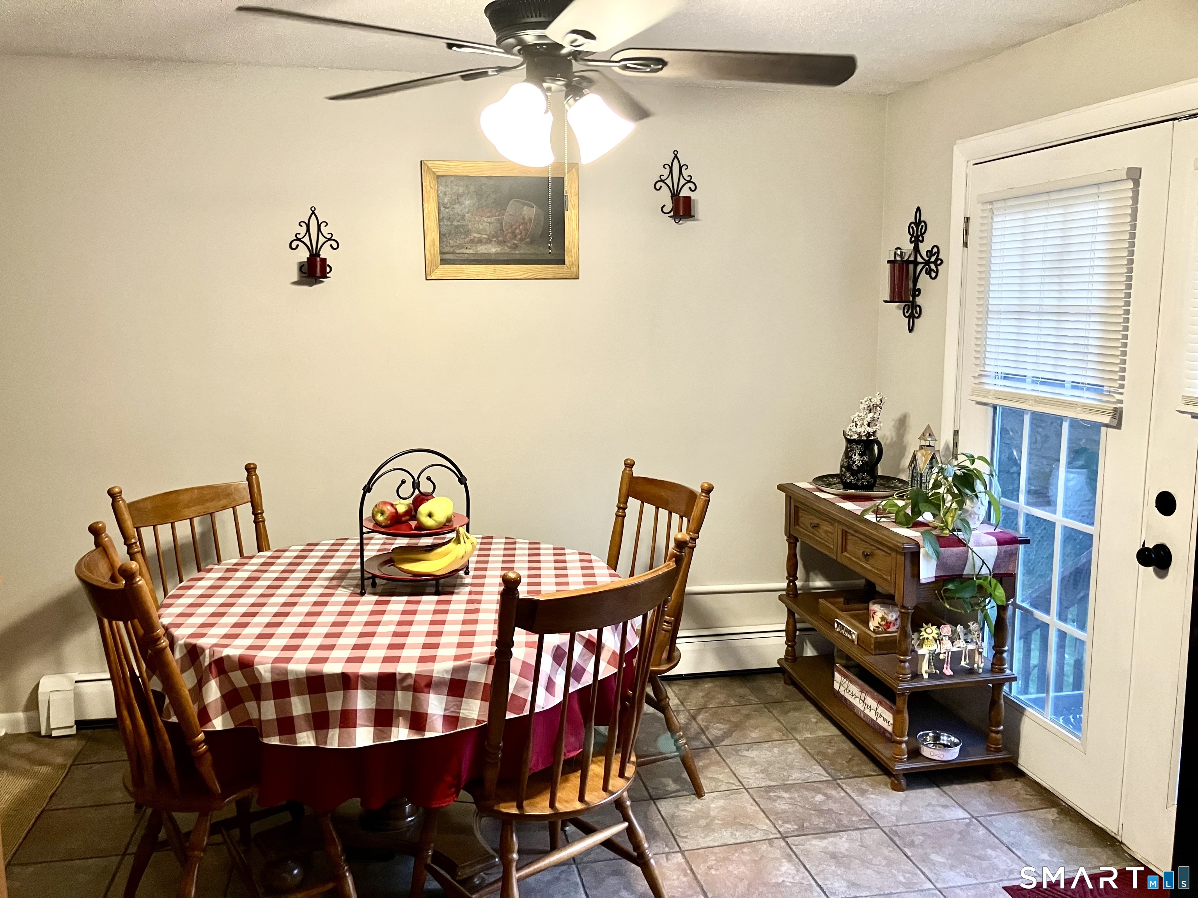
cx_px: 599
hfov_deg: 63.4
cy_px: 449
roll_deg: +0.5
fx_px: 969
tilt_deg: -7.7
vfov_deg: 49.7
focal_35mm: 28
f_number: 1.8
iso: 250
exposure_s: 1/60
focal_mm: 3.99
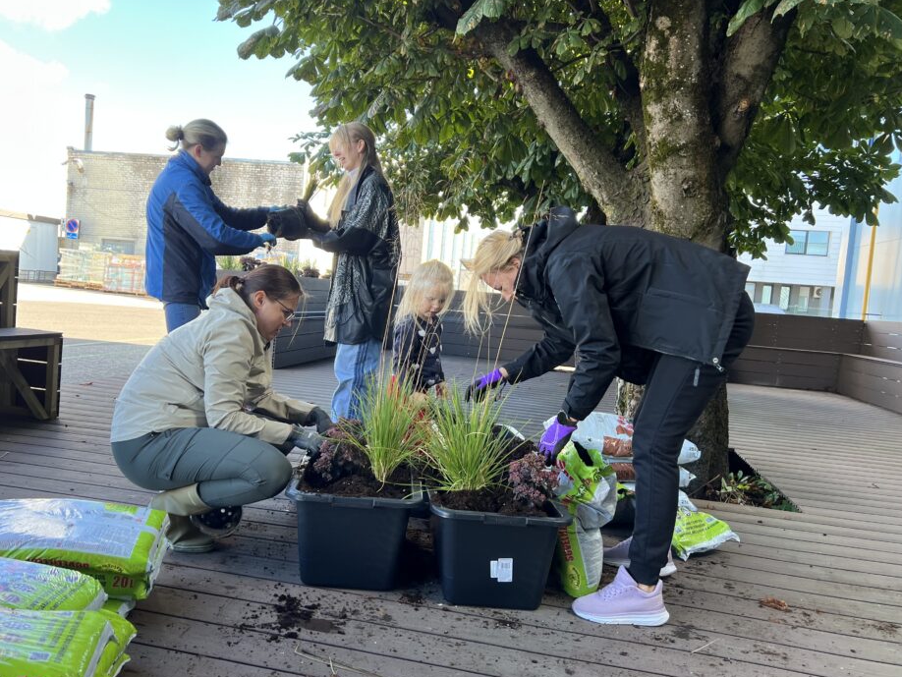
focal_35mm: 29
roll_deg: -4.3
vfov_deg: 48.2
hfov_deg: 61.5
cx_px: 408
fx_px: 756
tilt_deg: -4.1
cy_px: 337
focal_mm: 5.7
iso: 40
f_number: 1.5
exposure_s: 1/200
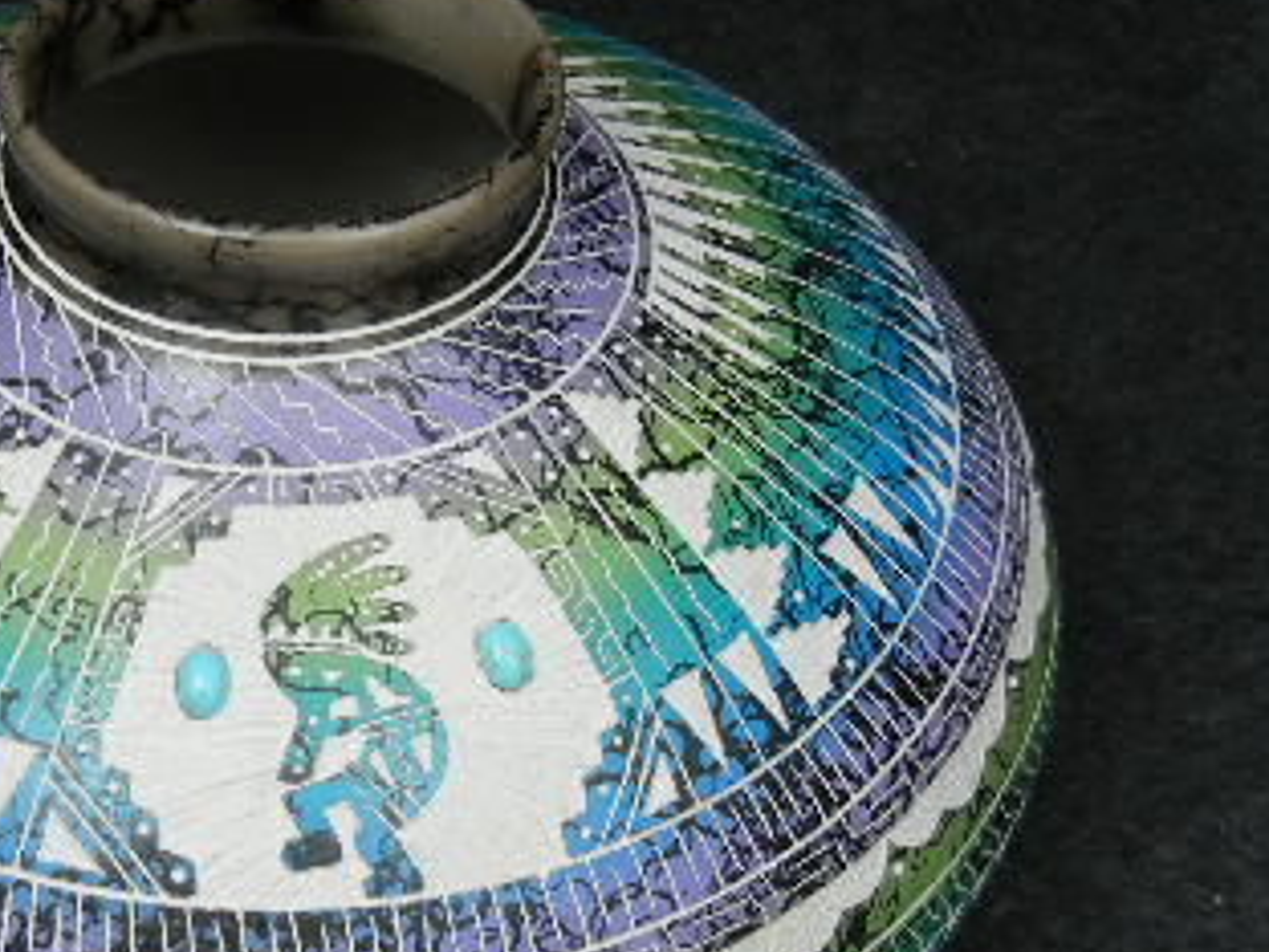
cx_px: 342
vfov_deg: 18.4
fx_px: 2933
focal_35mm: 80
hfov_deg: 24.2
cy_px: 590
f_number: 3.7
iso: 400
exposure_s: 1/41.7
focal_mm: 7.1
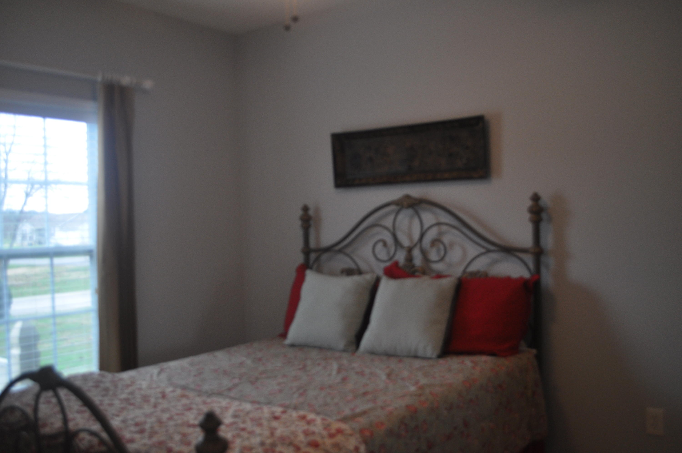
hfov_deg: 57.3
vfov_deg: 39.9
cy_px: 226
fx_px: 624
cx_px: 341
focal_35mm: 33
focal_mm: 22
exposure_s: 1/60
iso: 450
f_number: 4
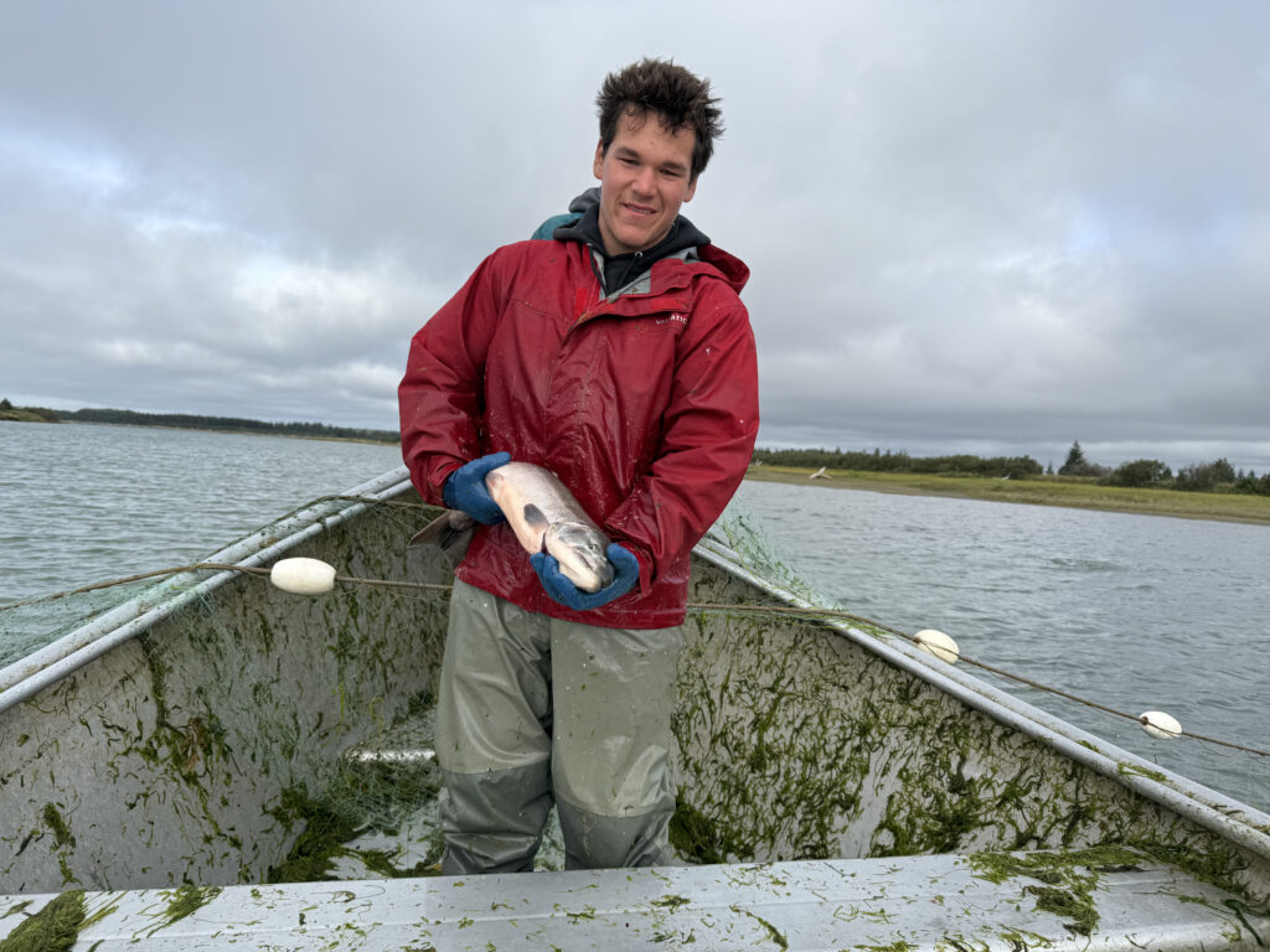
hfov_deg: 71.6
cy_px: 476
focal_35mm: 24
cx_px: 635
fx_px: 881
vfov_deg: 56.8
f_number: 1.78
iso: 80
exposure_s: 1/4167
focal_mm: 6.76
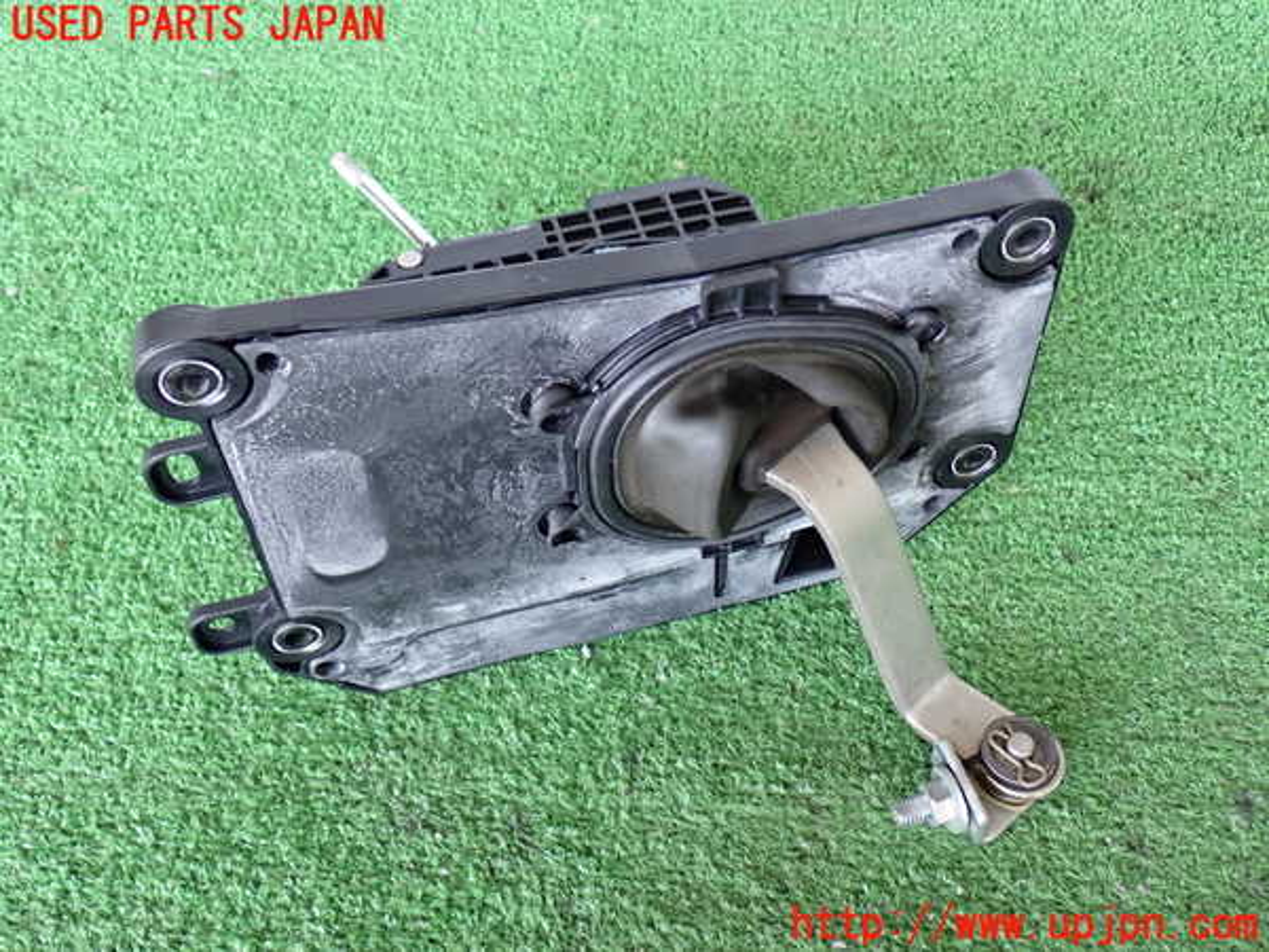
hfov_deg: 49.0
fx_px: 1393
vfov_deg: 37.7
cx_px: 634
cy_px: 476
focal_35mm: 38
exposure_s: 1/40
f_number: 2.7
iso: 250
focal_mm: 6.83
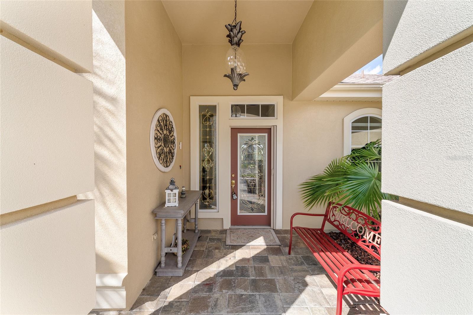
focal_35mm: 14
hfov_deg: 104.3
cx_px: 236
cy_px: 158
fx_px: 184
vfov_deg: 81.2
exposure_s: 1/40
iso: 250
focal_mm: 14
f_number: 8
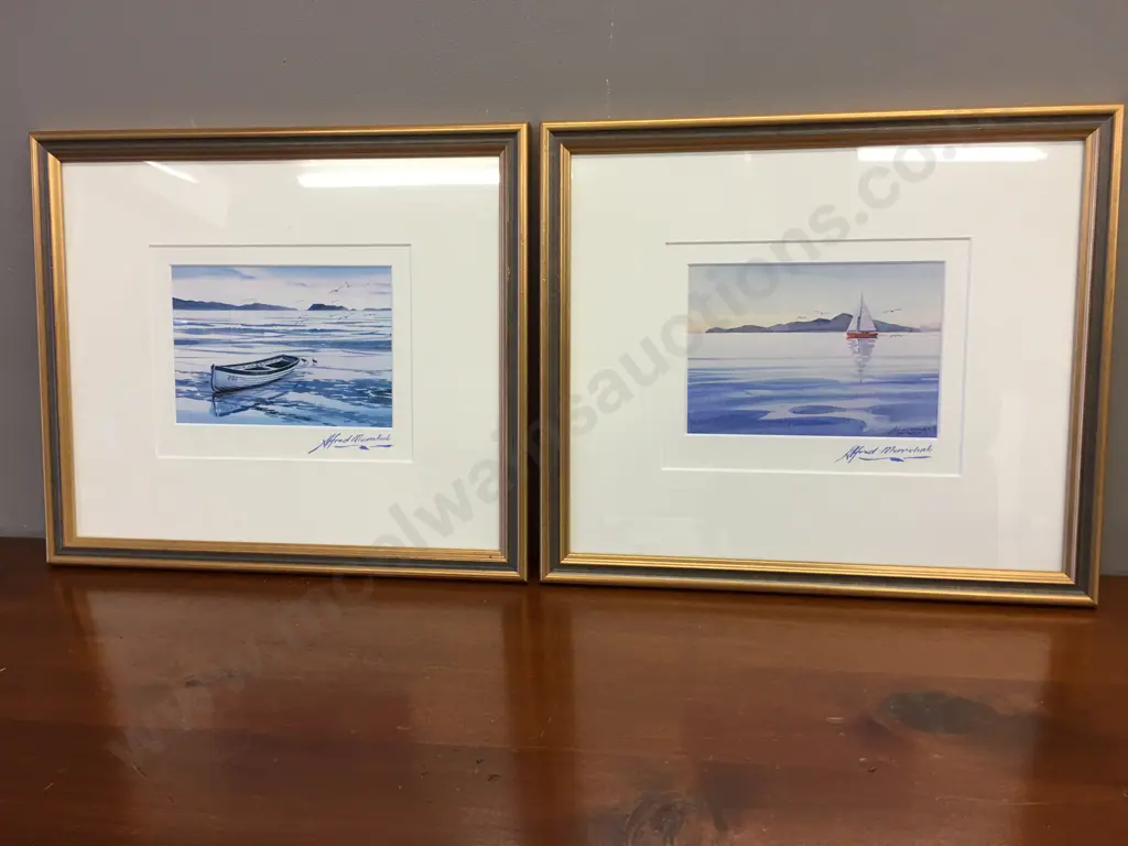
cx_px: 564
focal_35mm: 29
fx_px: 945
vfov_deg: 48.2
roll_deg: -0.1
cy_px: 423
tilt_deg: -12.3
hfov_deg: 61.7
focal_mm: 4.15
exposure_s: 1/33
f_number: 2.2
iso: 50
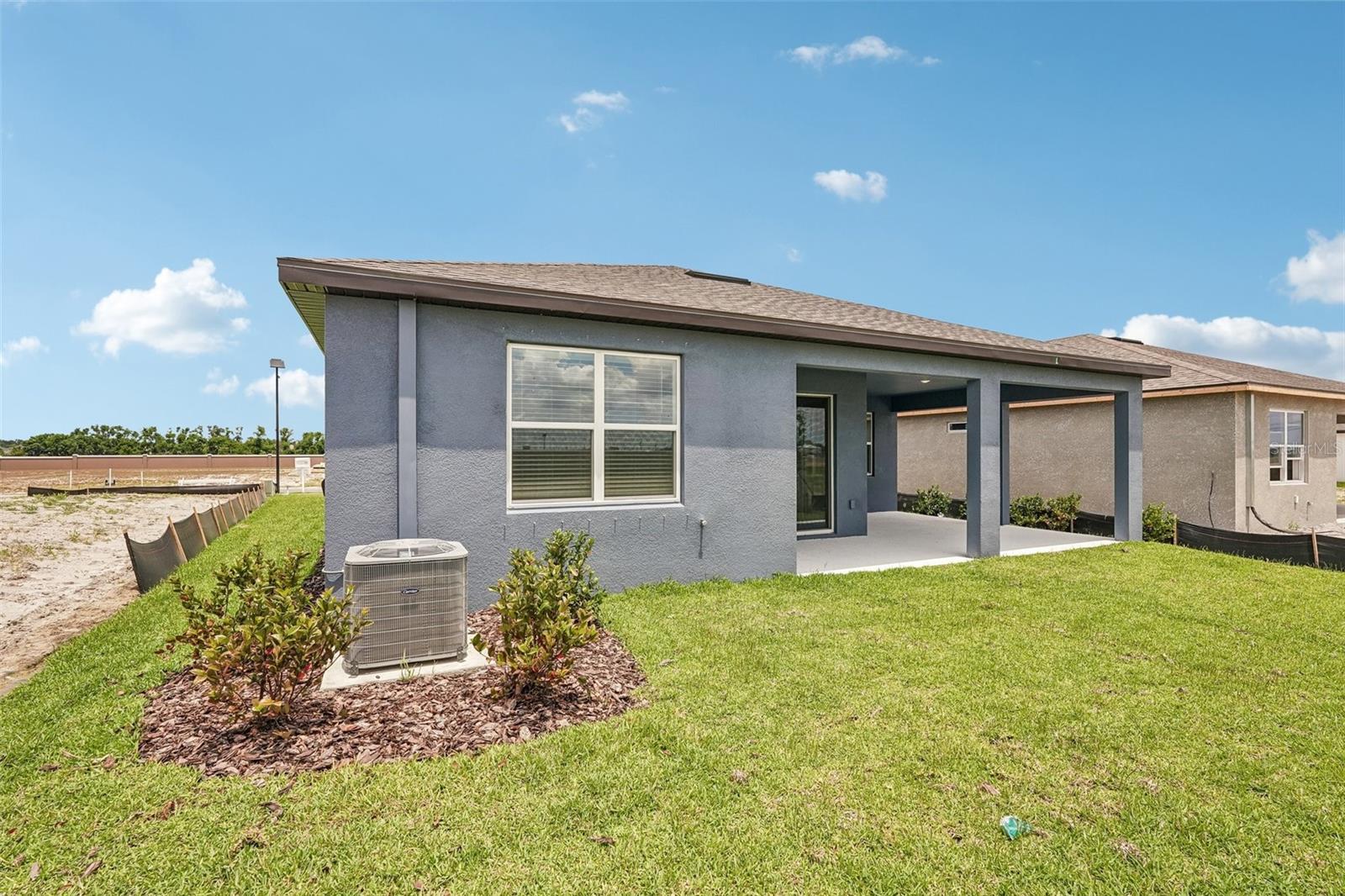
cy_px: 448
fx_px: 598
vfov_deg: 73.7
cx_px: 672
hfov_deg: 96.7
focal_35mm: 16
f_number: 8
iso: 400
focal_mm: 16
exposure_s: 1/1000
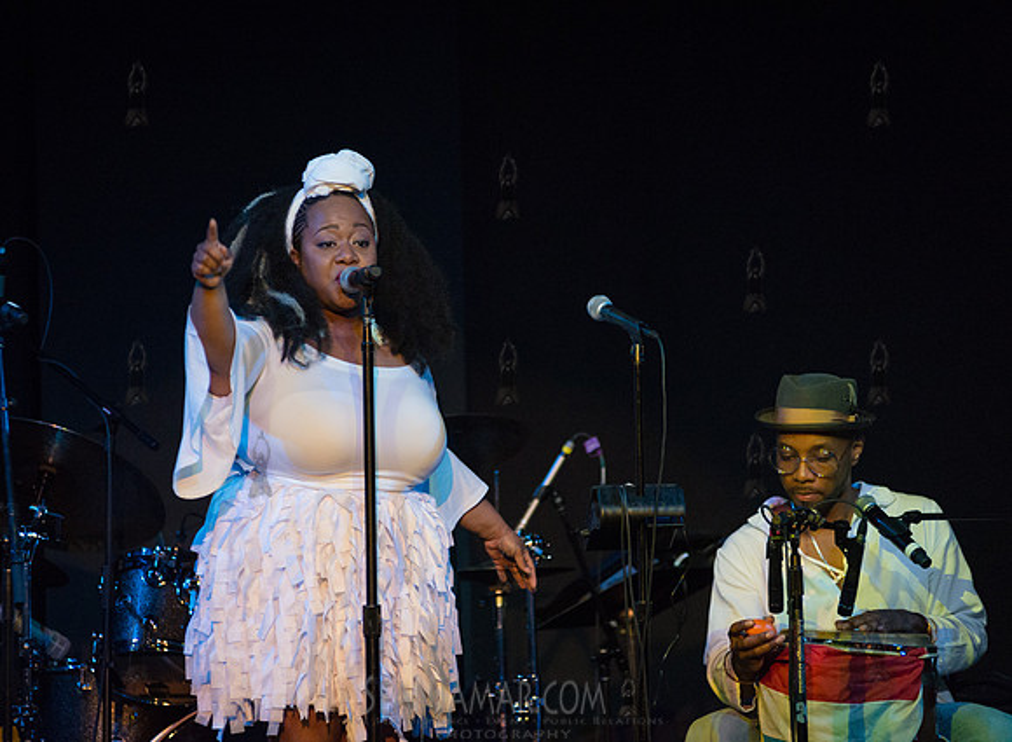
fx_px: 5928
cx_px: 435
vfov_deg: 7.2
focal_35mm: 204
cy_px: 357
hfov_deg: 9.8
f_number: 2.8
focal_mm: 185
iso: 4000
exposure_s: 1/250
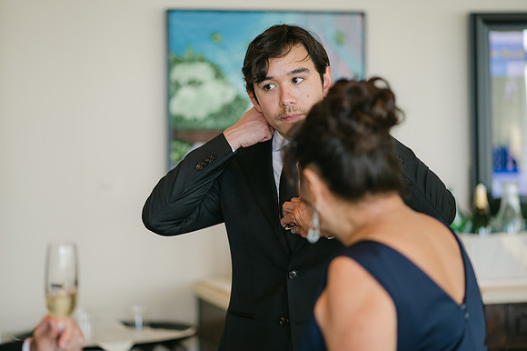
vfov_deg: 15.9
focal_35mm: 86
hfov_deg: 23.6
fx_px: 1259
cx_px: 260
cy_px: 173
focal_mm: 85
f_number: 2
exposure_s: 1/125
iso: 125
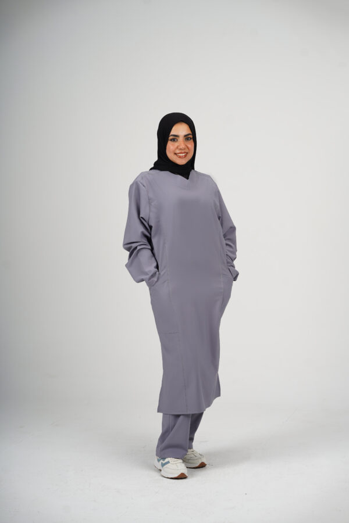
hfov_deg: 16.1
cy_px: 262
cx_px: 174
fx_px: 1236
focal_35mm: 85
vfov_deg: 23.9
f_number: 5
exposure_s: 1/160
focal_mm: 85
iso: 125
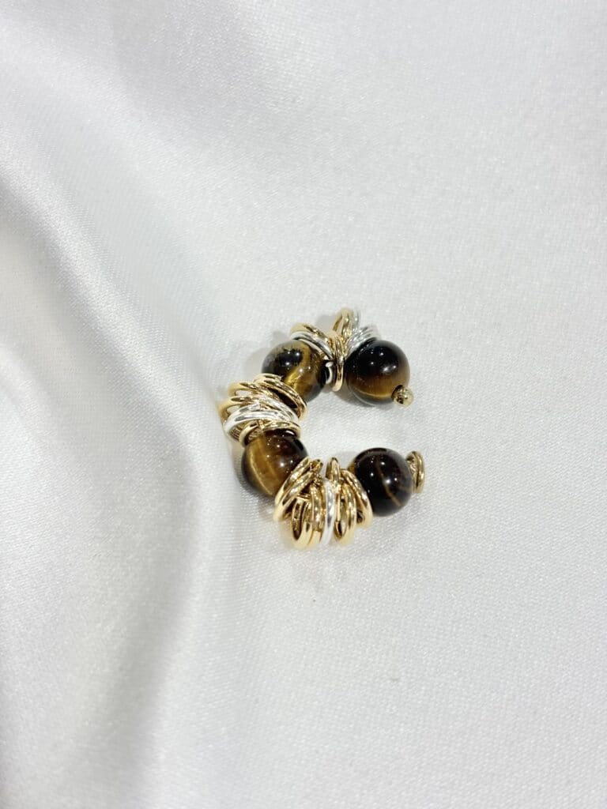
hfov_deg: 28.0
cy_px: 404
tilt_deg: -48.8
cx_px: 304
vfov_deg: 36.8
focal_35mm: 52
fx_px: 1216
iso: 32
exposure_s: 1/234
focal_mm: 5.96
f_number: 1.6
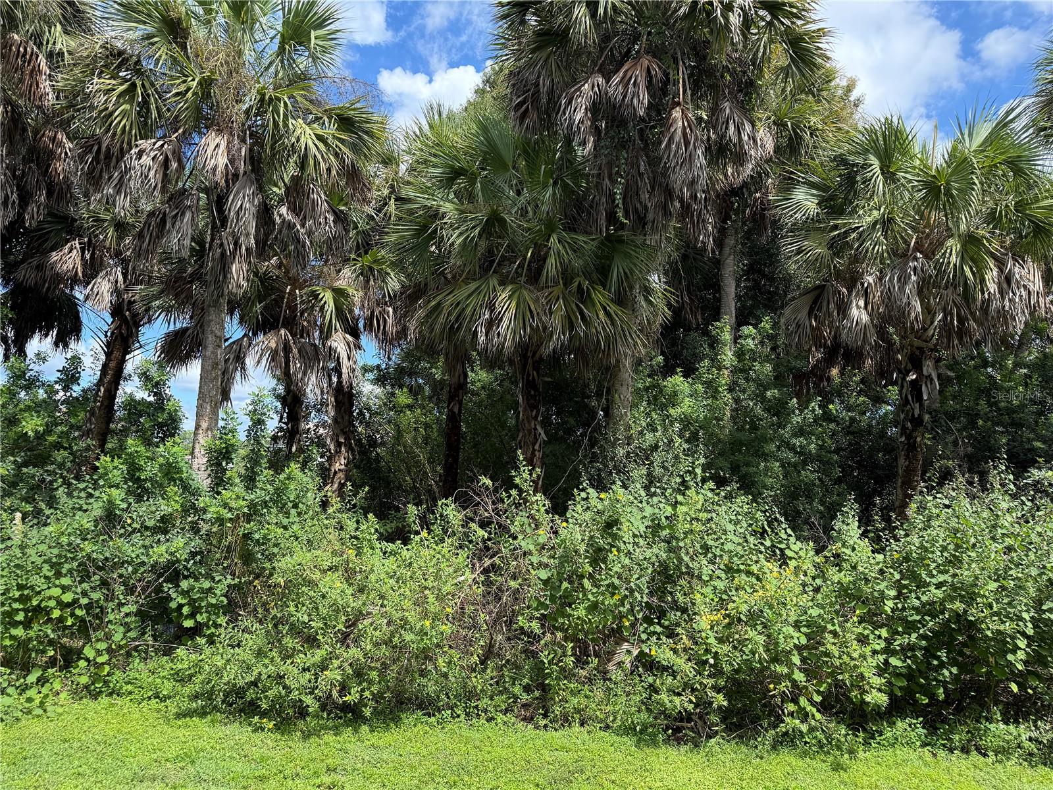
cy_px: 395
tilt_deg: +6.1
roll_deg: -2.5
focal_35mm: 24
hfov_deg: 71.6
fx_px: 730
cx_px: 526
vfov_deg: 56.8
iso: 100
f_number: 1.78
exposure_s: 1/1585
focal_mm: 6.76
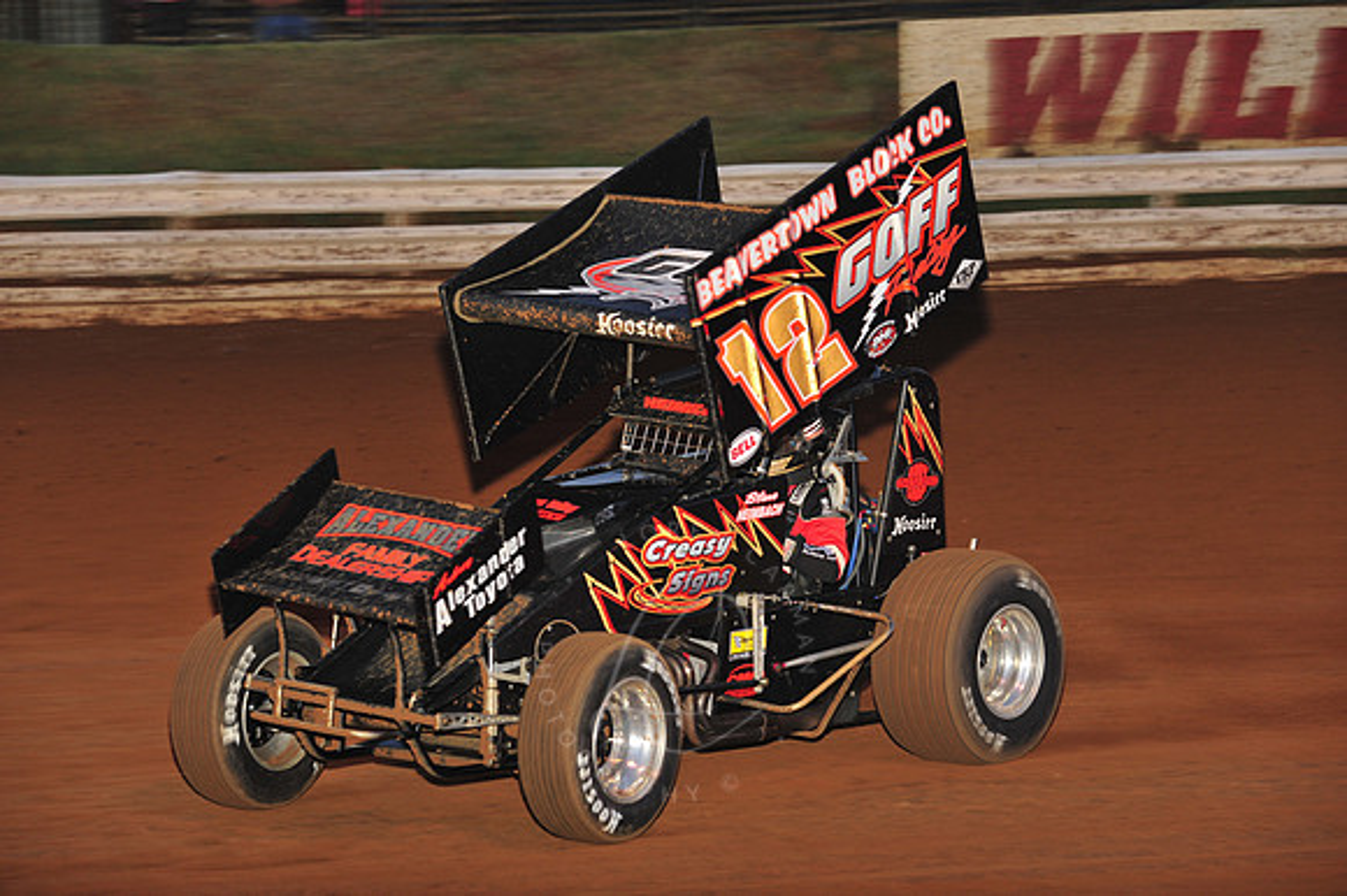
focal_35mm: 125
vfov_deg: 11.0
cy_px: 448
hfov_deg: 16.4
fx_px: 4674
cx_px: 674
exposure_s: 1/320
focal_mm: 125
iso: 800
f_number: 6.3
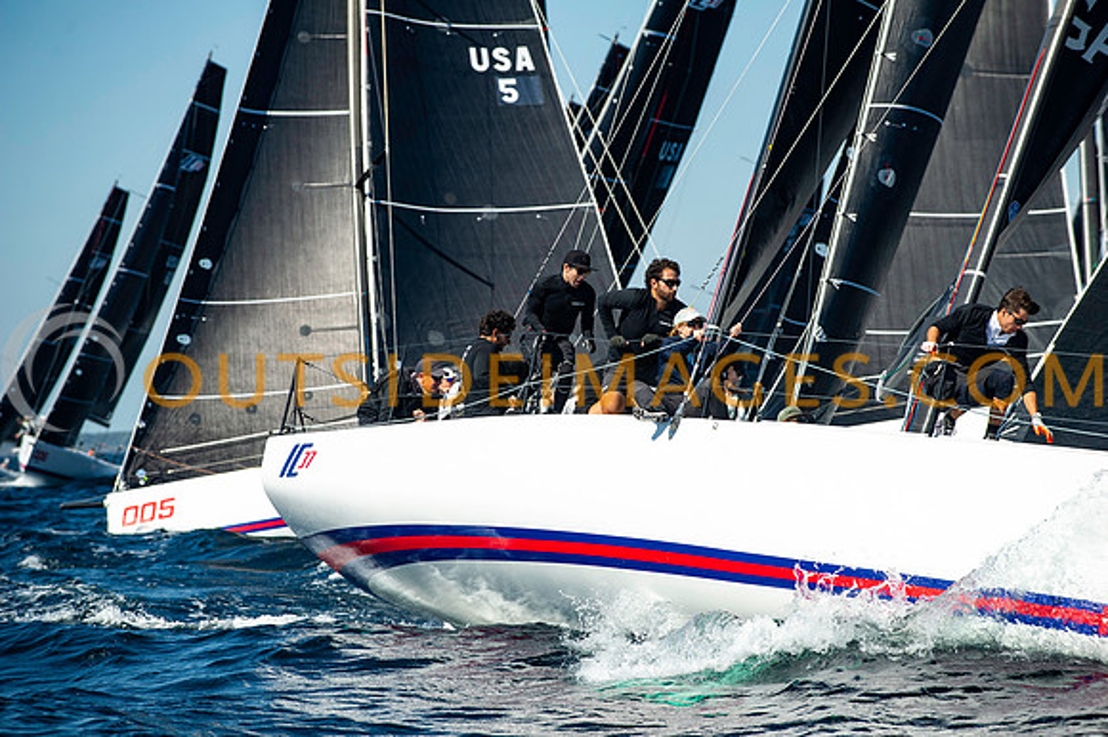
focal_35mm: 175
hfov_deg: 11.8
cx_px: 554
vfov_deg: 7.8
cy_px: 368
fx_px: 5383
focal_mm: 175
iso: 250
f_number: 5
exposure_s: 1/2000
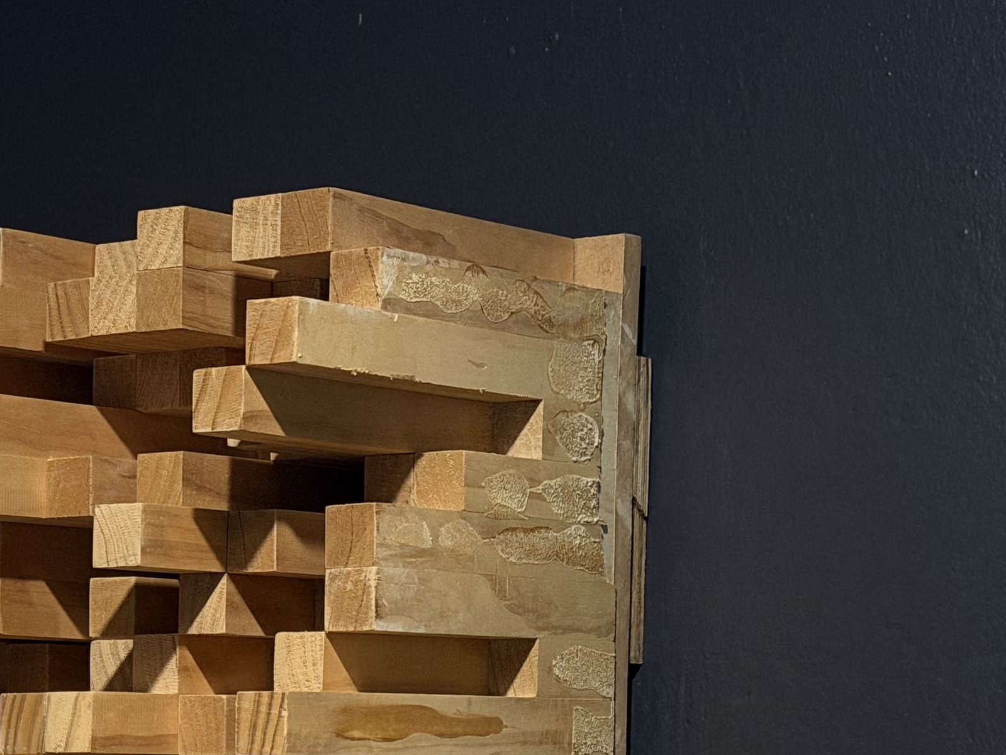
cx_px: -165
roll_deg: -0.9
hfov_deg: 15.7
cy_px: 943
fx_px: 3517
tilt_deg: -2.1
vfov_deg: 11.9
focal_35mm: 121
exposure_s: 1/33
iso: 250
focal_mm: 6.76
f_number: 1.78
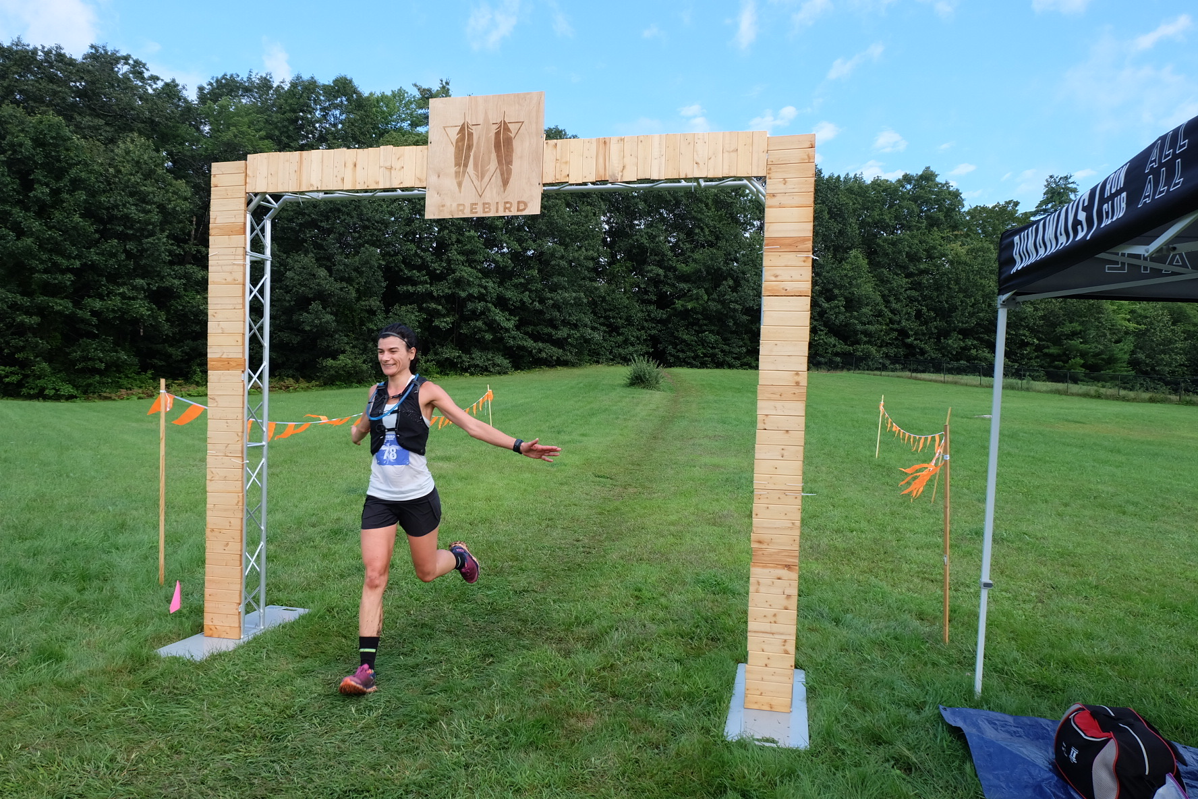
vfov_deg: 53.1
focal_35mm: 24
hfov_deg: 73.7
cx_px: 599
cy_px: 400
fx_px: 799
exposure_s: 1/420
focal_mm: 16
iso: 400
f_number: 5.6
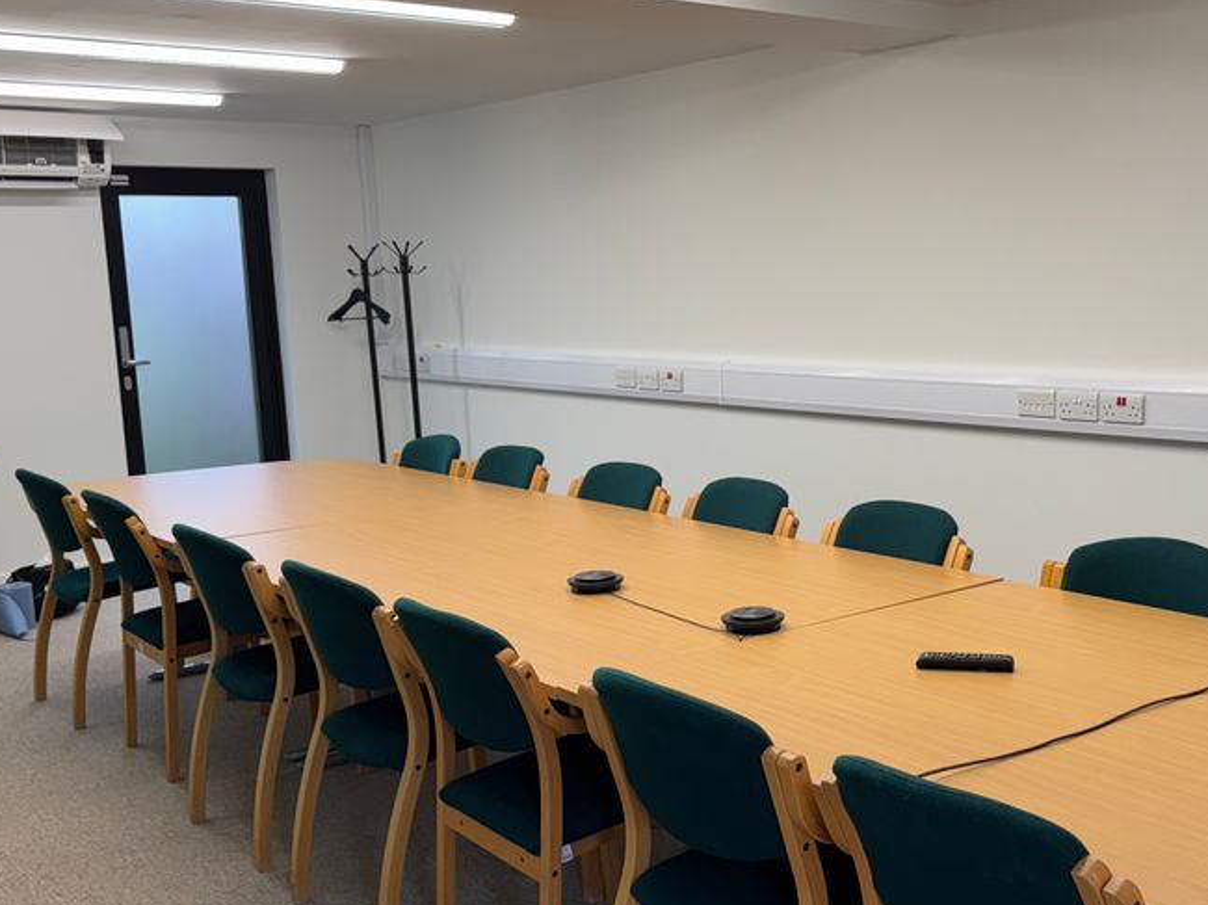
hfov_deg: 45.2
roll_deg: +1.8
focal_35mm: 41
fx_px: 1430
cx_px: 795
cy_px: 501
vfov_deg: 35.1
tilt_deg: -8.8
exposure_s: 1/121
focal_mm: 6.76
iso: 64
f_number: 1.78
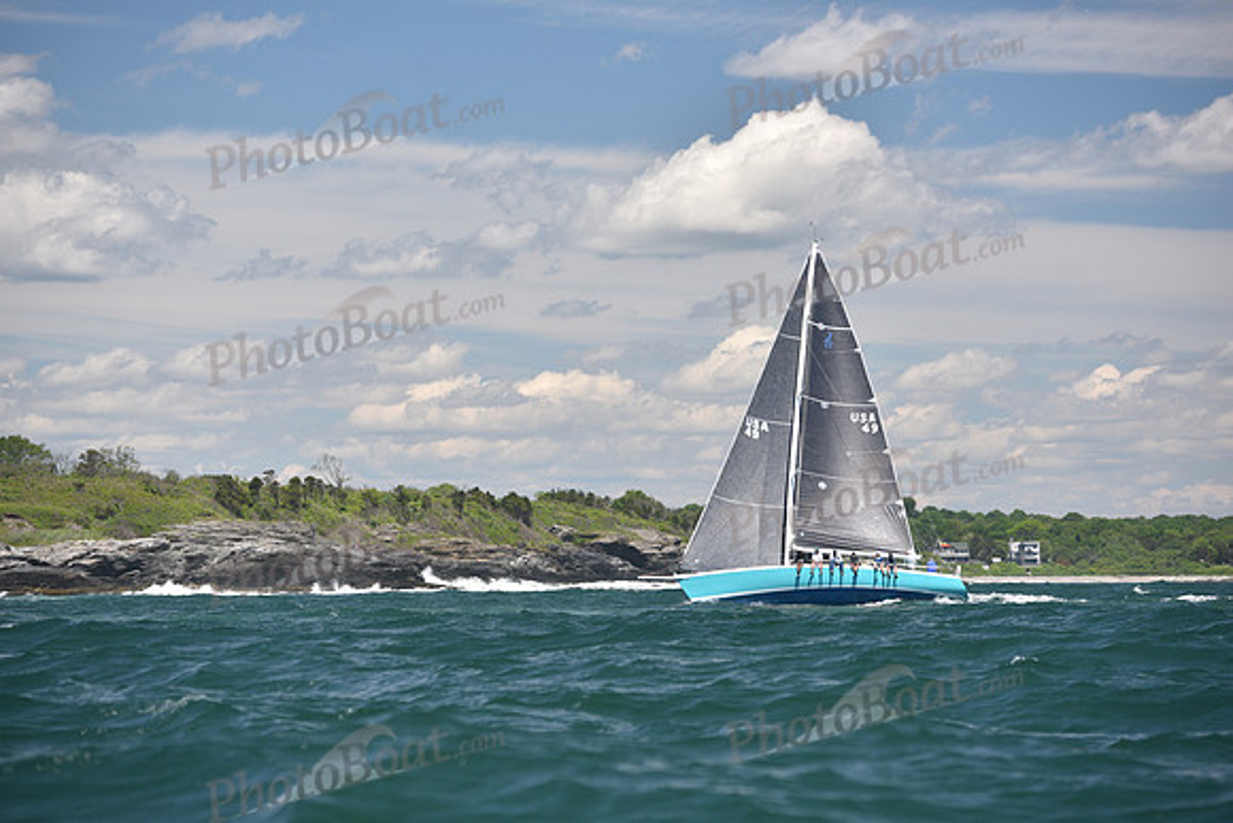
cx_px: 616
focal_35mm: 130
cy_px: 412
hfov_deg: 15.8
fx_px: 4453
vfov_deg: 10.6
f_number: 4
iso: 200
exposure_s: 1/1000
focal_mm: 130
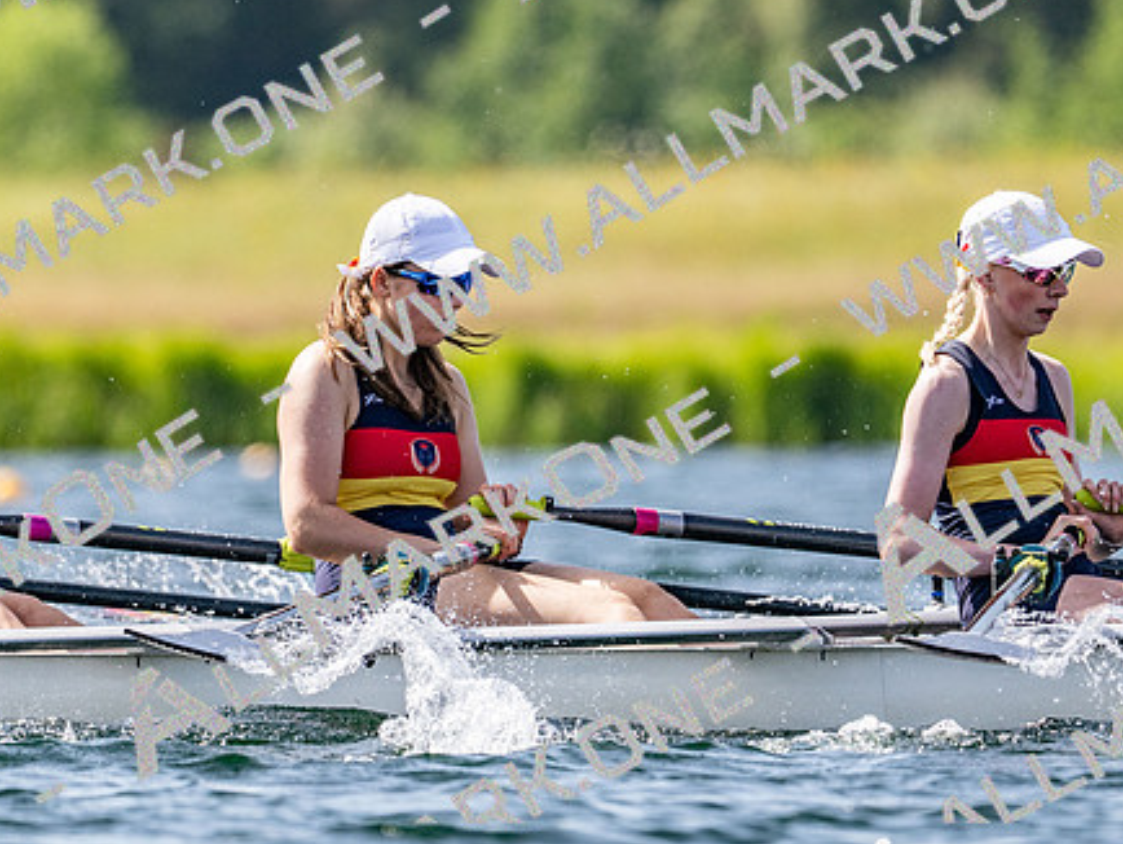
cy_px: 381
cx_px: 652
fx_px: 24994
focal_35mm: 770
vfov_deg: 1.9
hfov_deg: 2.6
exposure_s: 1/2500
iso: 250
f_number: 4.5
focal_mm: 400
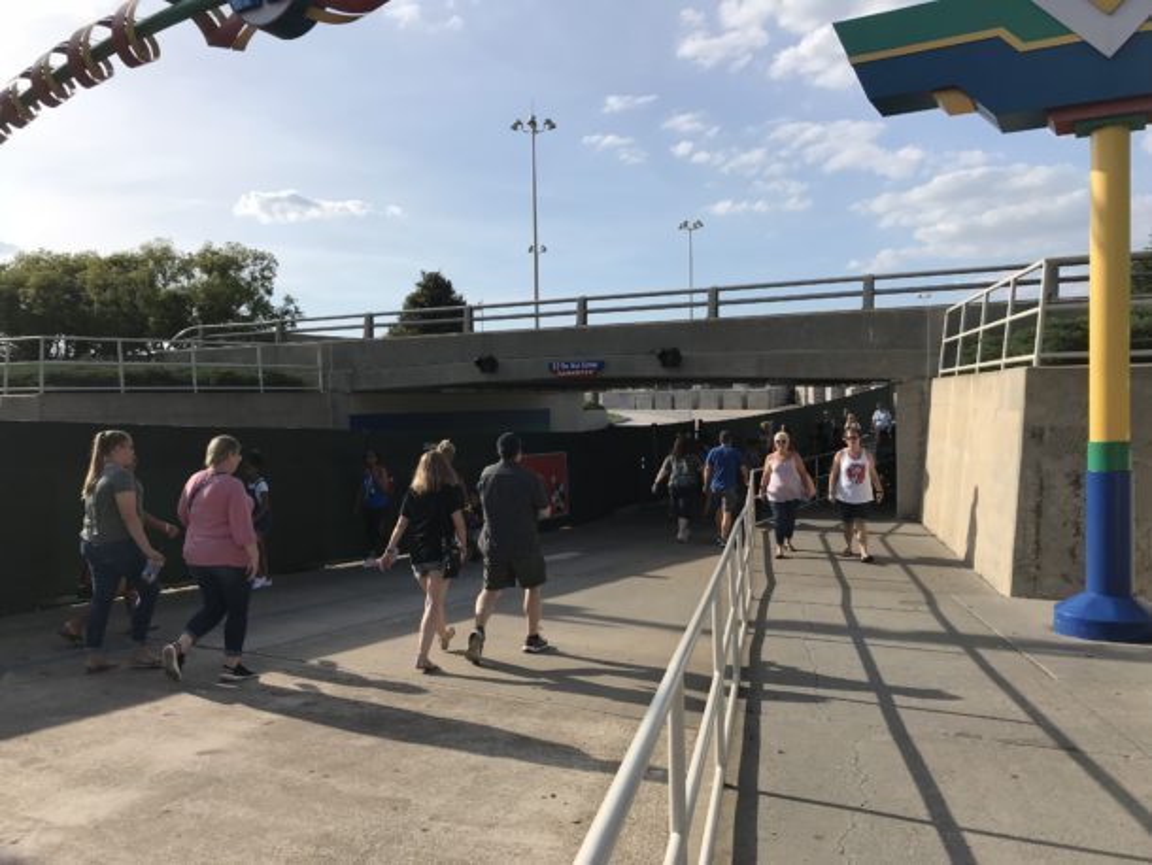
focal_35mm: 28
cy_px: 432
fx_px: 932
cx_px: 576
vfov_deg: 49.8
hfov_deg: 63.4
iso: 20
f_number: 1.8
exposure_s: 1/3195
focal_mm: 3.99
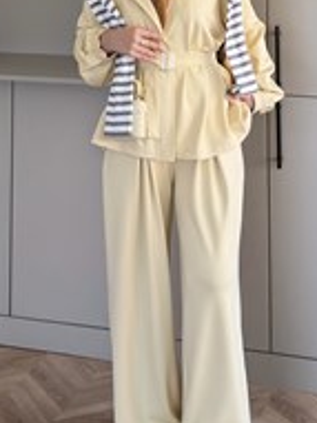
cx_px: 177
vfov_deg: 36.1
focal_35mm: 52
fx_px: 636
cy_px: 112
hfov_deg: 28.0
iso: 100
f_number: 1.78
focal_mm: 6.76
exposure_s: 1/121
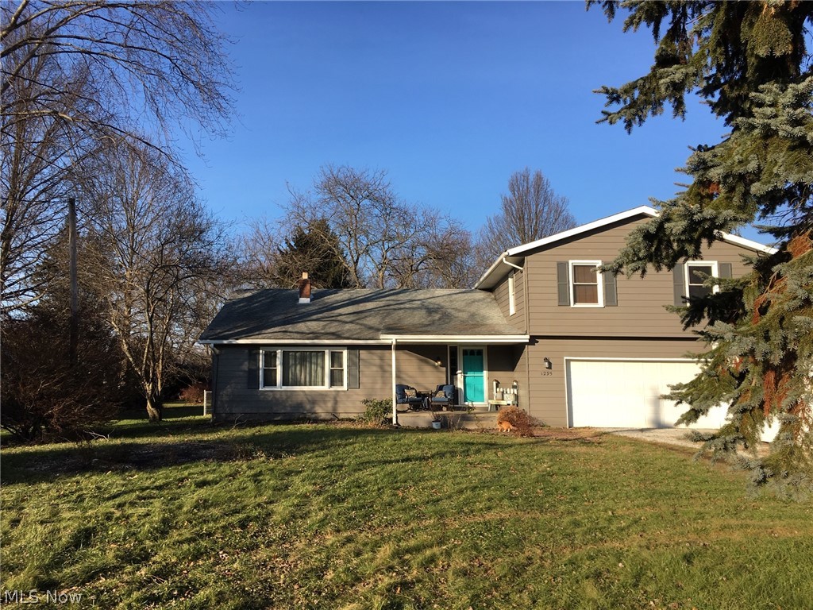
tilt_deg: +4.3
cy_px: 305
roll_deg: +0.8
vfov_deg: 48.2
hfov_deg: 61.7
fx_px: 681
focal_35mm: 29
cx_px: 406
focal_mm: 4.15
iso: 25
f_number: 2.2
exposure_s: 1/916
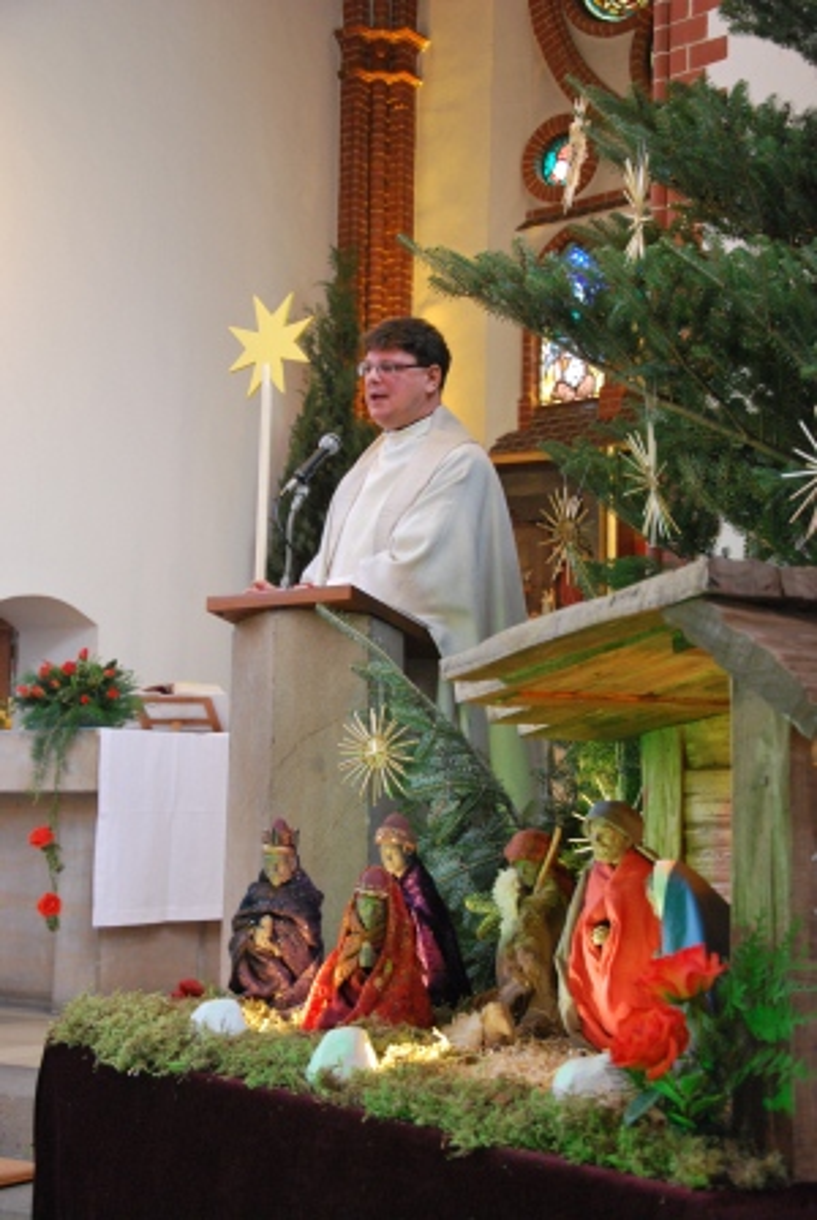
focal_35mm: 52
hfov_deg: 25.8
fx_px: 1782
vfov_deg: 37.8
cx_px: 408
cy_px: 610
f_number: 4.5
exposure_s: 1/13
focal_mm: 35
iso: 800
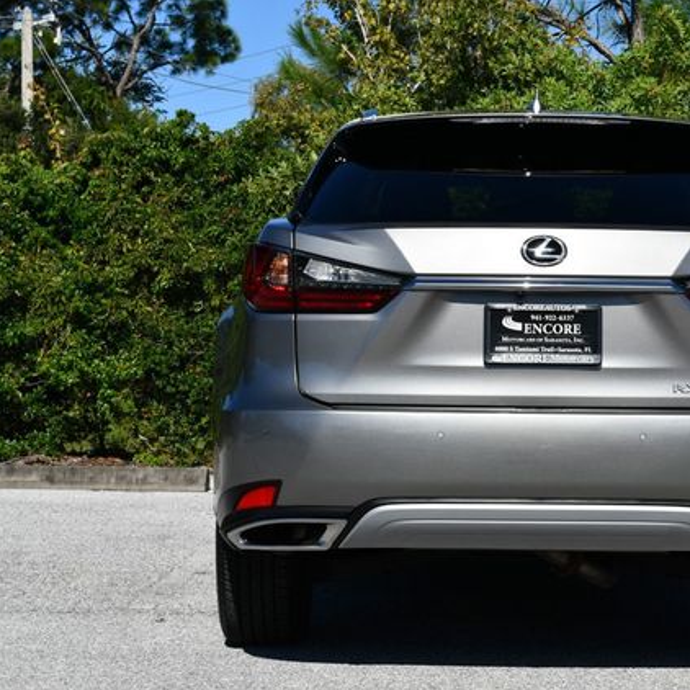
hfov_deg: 17.7
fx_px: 2210
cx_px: 509
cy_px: 348
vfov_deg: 17.7
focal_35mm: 98
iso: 100
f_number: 9
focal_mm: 38
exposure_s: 1/320
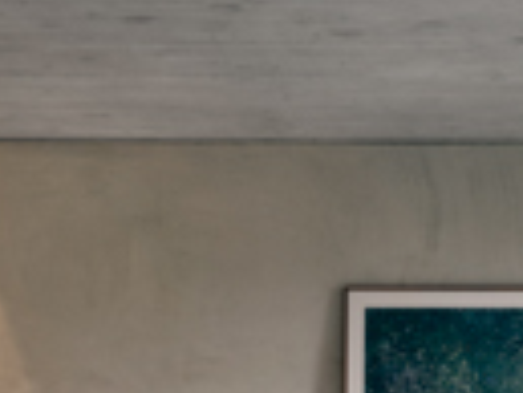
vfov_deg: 8.2
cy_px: 604
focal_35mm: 178
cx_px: 454
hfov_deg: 11.0
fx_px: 2692
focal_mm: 51.7
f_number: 8
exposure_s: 1/2.5
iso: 500
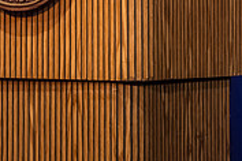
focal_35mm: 591
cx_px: 135
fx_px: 3973
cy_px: -85
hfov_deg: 3.5
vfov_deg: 2.3
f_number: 3.2
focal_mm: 180
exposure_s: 1/200
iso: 4000
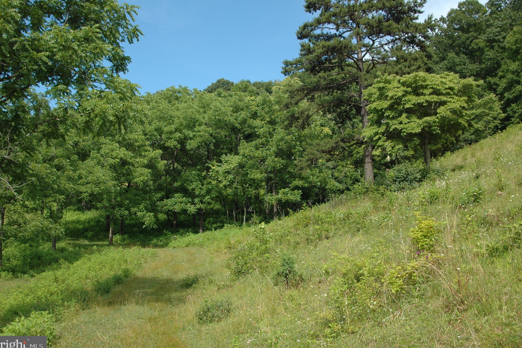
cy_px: 176
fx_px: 536
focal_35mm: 37
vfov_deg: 35.9
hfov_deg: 51.9
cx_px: 257
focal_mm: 24
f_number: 8
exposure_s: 1/250
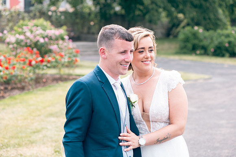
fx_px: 525
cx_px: 118
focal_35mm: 80
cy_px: 78
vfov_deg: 17.1
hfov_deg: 25.4
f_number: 3.5
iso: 80
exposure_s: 1/200
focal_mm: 80
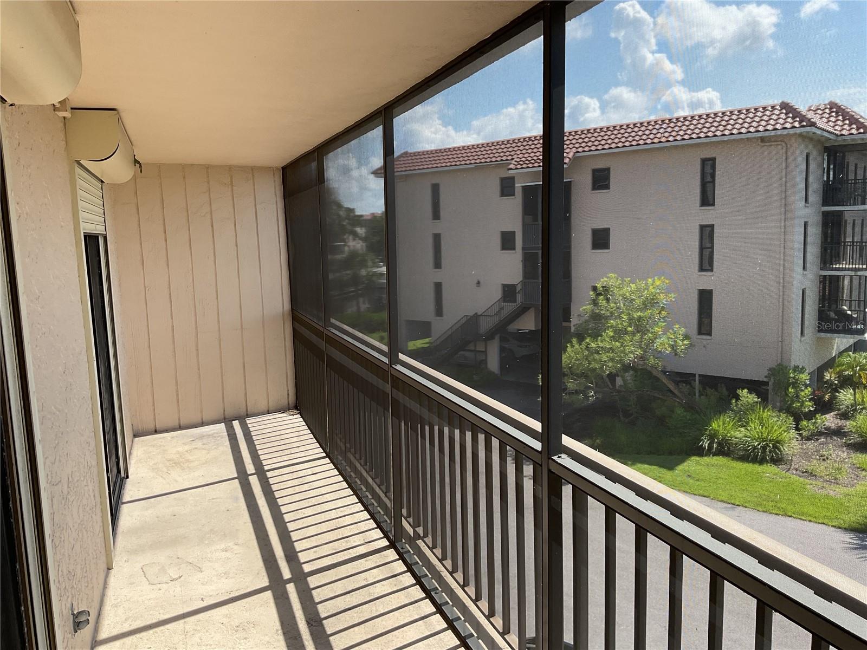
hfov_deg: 61.7
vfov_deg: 48.2
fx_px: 726
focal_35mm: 29
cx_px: 434
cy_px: 325
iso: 16
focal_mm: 3
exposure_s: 1/657
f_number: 1.8
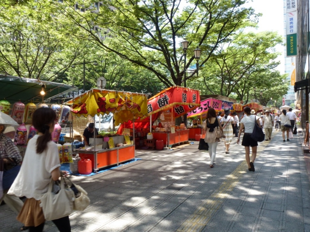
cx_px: 155
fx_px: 242
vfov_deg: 51.4
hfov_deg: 65.3
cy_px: 116
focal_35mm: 27
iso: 100
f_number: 4
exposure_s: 1/160
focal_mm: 4.7
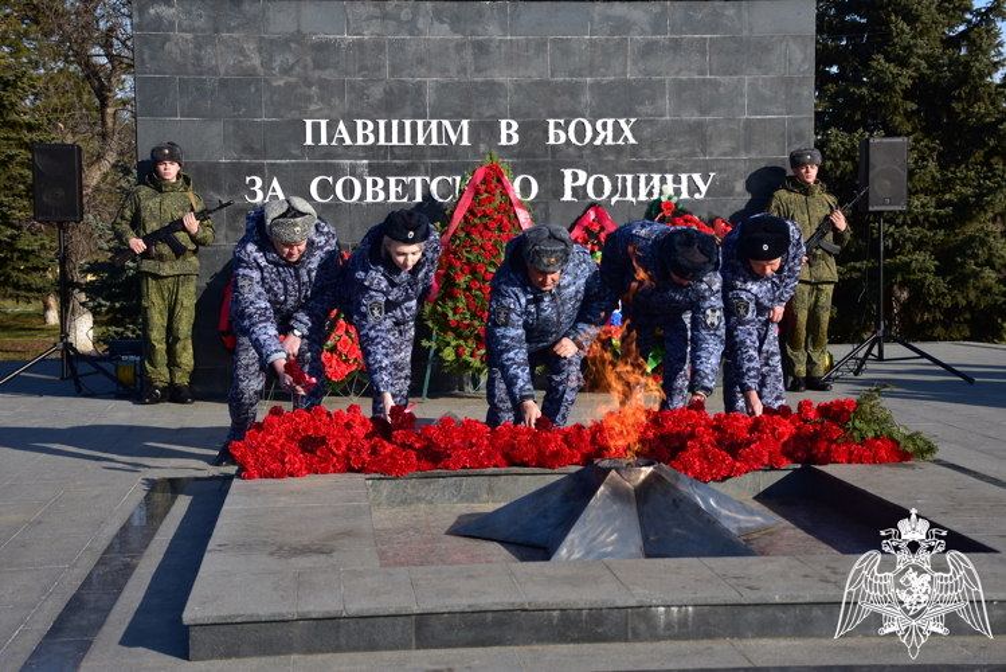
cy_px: 336
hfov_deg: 35.0
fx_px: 1593
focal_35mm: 57
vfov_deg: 23.8
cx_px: 503
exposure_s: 1/800
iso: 100
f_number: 5
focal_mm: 38
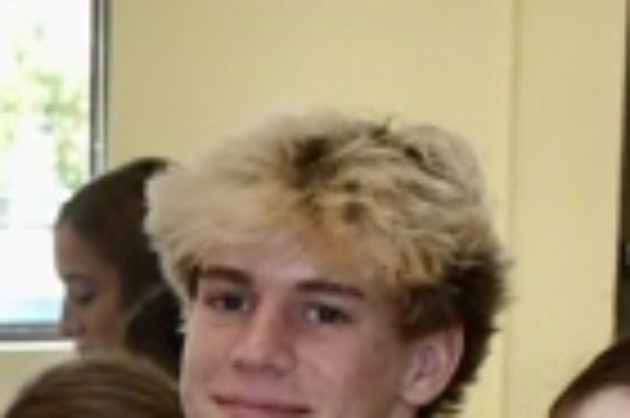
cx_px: -670
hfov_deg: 9.3
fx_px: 3601
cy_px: 1171
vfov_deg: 6.2
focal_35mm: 206
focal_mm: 24
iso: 3200
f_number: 7.1
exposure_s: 1/250
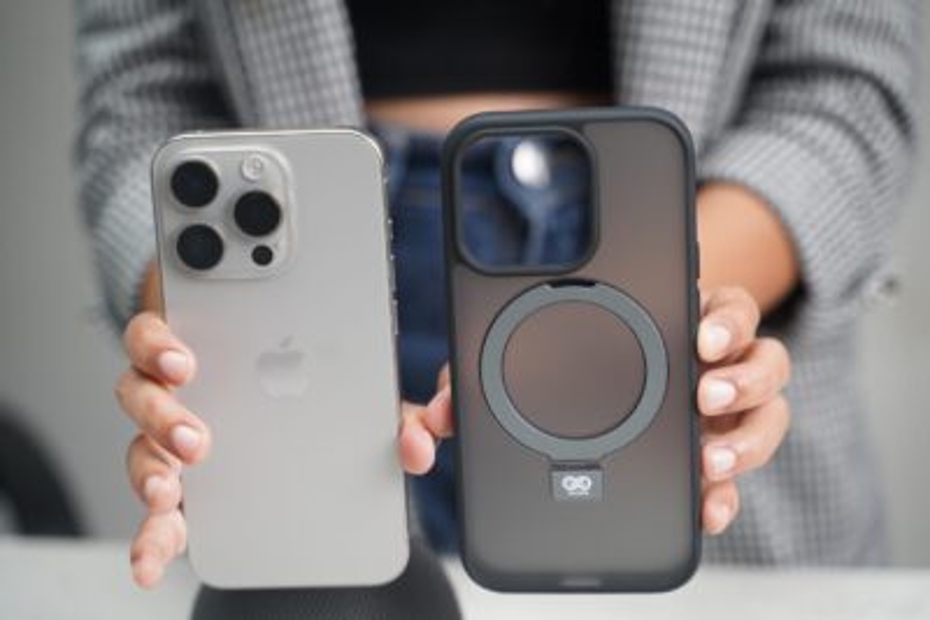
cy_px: 310
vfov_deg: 18.2
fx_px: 1938
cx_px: 465
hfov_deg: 27.0
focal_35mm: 75
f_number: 3.5
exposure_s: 1/160
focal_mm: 75
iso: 3200
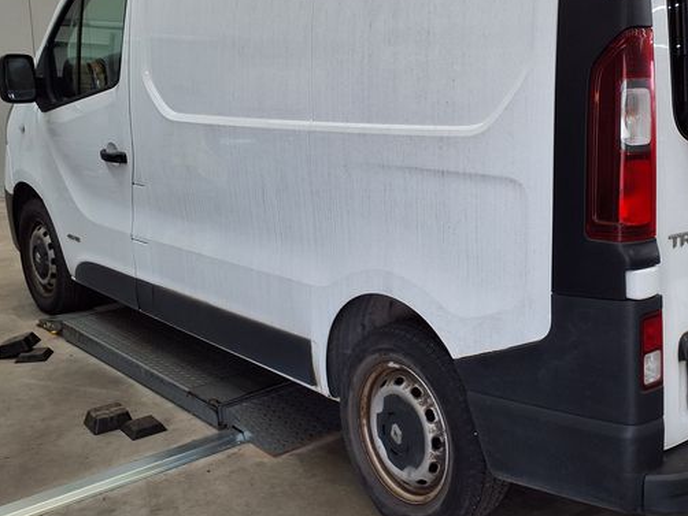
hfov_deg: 42.7
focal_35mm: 43
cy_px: 216
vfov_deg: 33.6
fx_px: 855
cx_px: 503
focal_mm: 3.58
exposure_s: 1/60
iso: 50
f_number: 1.9
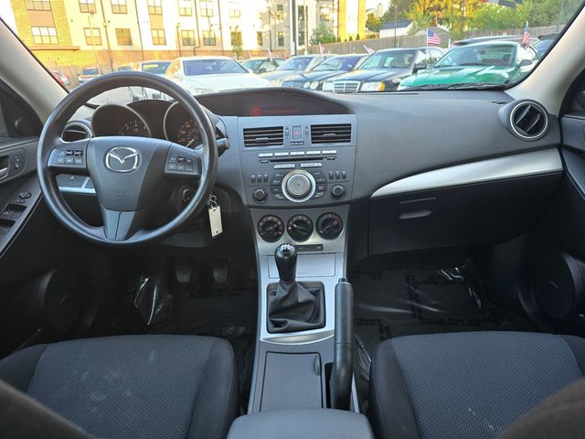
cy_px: 220
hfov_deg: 73.9
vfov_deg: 58.9
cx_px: 292
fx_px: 389
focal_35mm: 23
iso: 160
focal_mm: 6.3
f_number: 1.7
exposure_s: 1/120
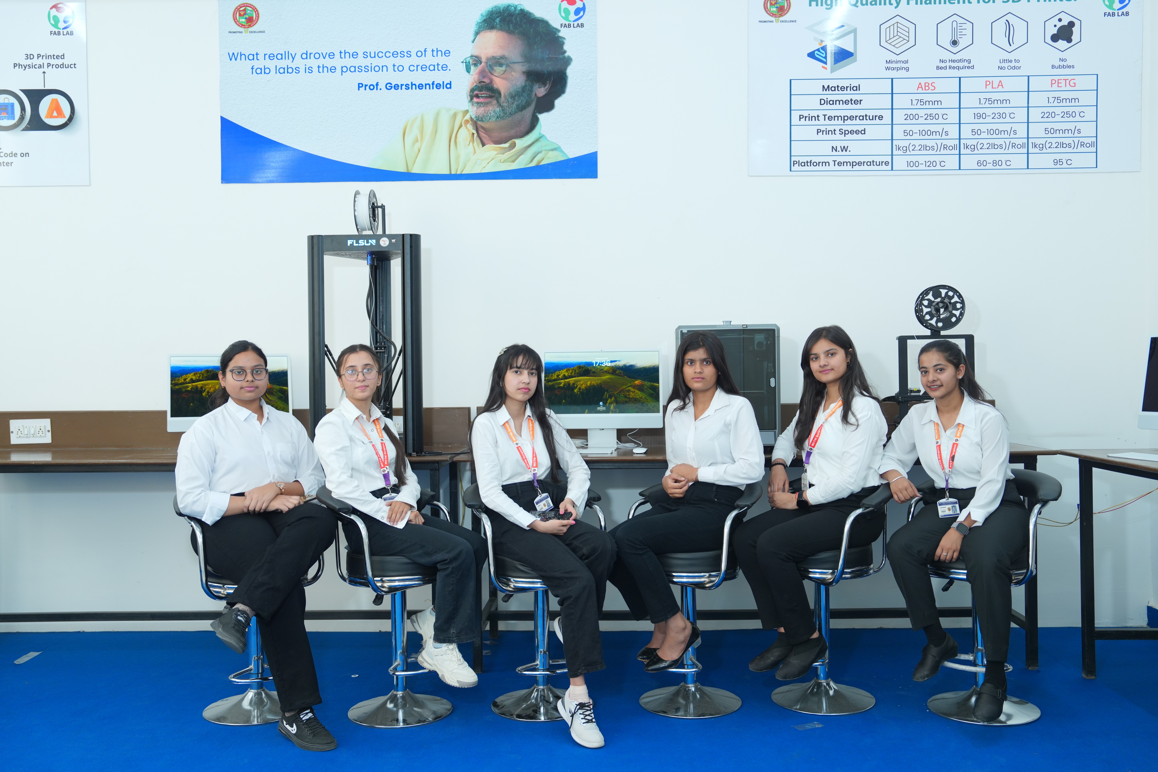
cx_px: 579
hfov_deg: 58.7
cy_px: 386
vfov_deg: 41.1
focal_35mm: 32
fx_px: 1029
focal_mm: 32
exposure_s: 1/80
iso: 500
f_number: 2.8
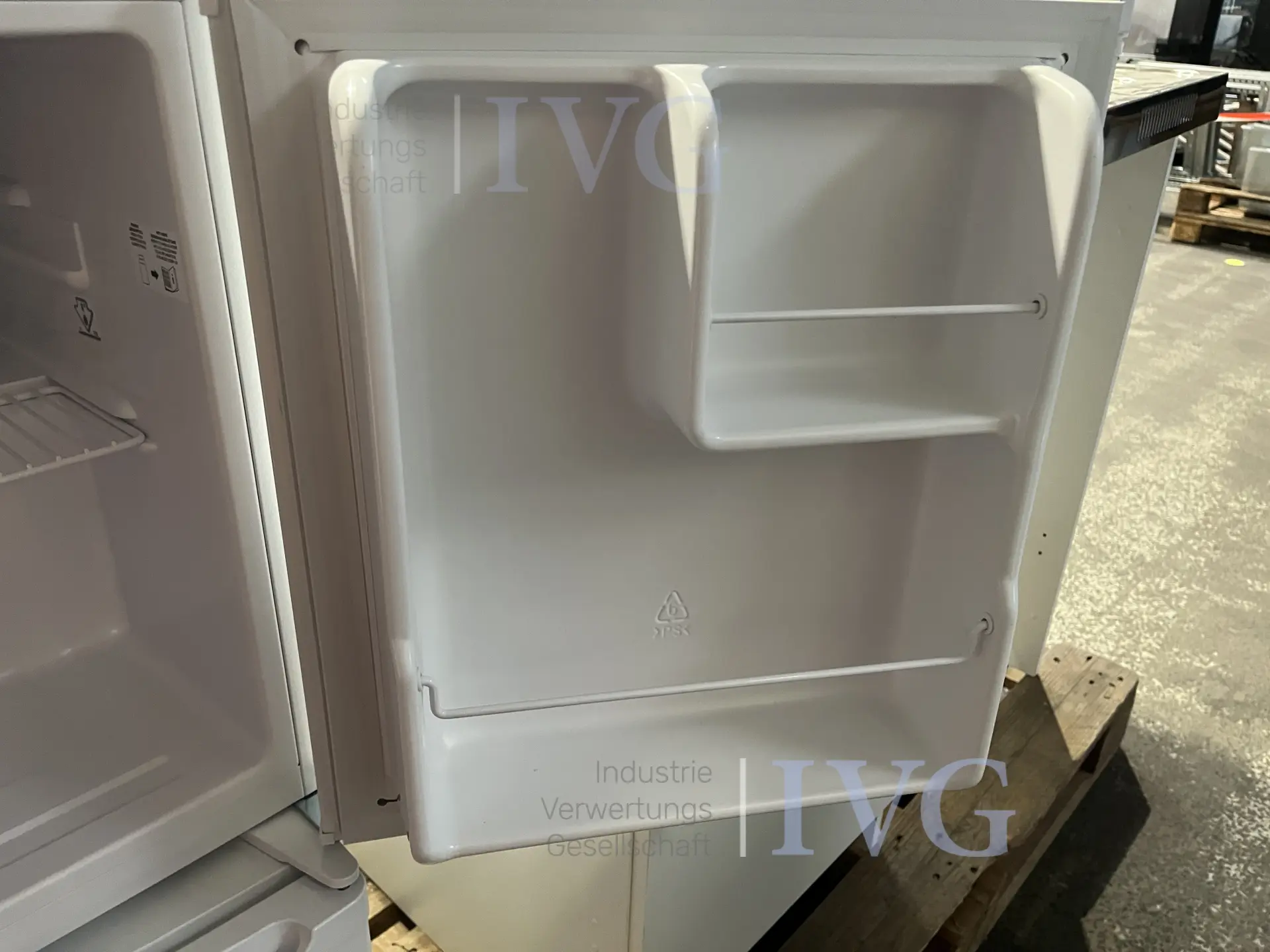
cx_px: 635
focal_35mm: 26
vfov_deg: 53.1
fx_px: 954
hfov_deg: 67.3
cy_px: 476
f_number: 1.6
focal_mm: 5.1
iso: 500
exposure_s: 1/50
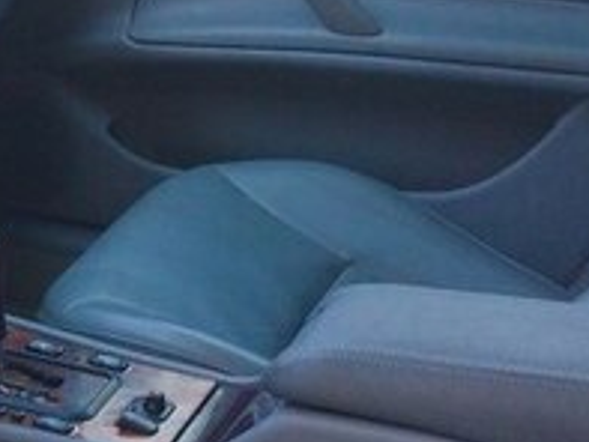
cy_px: 533
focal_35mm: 97
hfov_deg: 17.7
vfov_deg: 14.7
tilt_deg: -35.4
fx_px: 1651
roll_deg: +3.5
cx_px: -338
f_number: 2.2
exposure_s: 1/100
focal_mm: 4.15
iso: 40
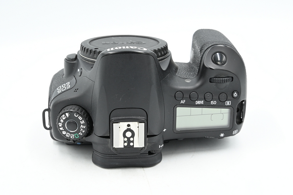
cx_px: 146
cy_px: 98
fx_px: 610
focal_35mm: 75
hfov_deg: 27.0
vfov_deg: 18.2
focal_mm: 75
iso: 200
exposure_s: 1/15
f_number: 14
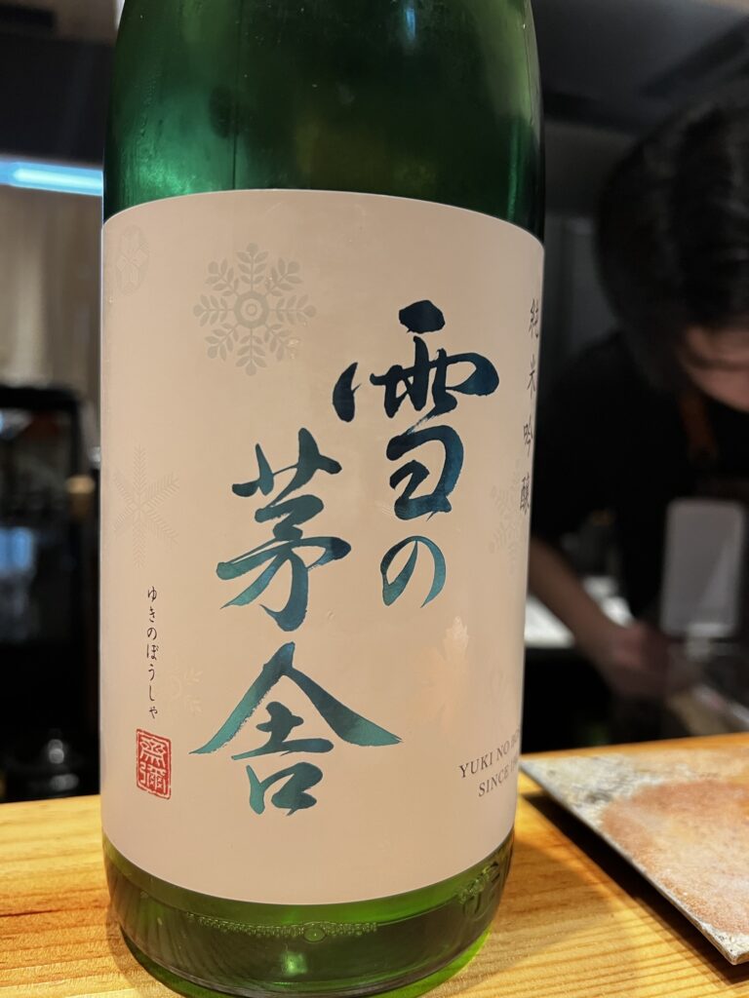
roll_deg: -1.2
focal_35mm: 26
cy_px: 499
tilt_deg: -3.8
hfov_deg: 53.1
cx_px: 374
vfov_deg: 67.3
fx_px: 750
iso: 200
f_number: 1.5
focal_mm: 5.7
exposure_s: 1/60
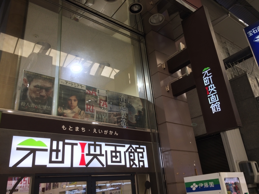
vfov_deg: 48.2
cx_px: 130
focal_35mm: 29
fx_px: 217
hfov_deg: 61.7
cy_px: 97
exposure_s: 1/120
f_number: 2.2
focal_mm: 4.15
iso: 50
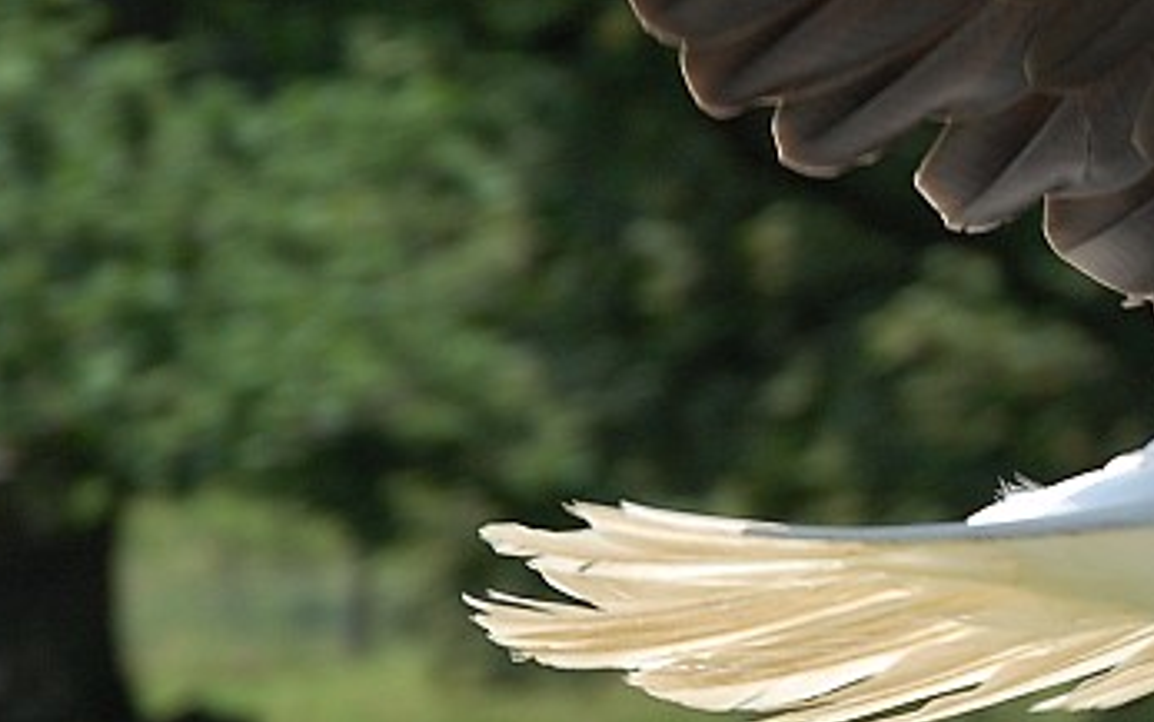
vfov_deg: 4.0
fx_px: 10395
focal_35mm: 330
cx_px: 1457
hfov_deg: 6.3
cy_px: 474
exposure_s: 1/1000
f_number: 5.6
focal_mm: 75
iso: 400
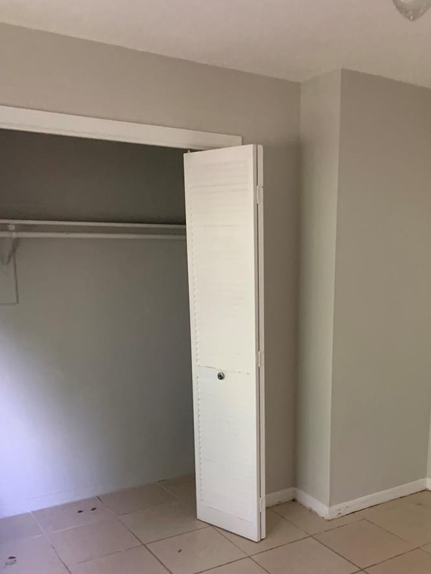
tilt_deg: -10.1
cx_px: 276
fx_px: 581
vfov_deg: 51.7
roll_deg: -2.2
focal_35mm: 35
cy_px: 378
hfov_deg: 40.4
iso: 400
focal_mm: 4.25
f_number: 1.8
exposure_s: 1/40
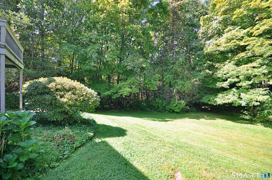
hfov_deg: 100.5
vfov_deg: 77.2
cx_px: 136
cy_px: 90
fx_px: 113
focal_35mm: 15
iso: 200
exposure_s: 1/125
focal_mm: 10
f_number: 5.6
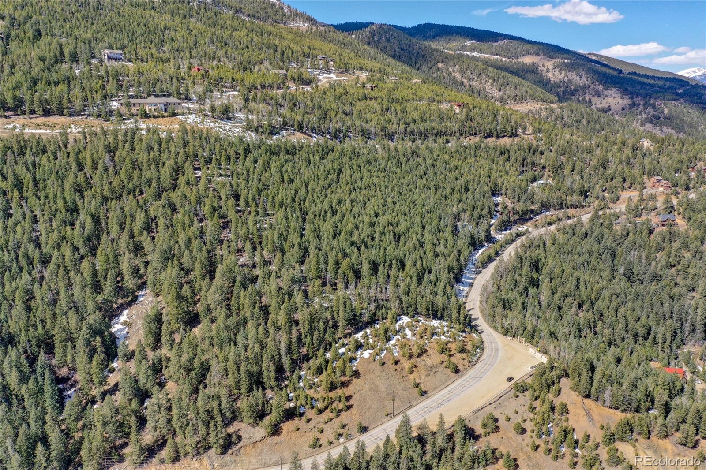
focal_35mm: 28
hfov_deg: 65.5
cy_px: 235
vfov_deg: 46.4
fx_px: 549
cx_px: 353
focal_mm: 10.3
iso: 100
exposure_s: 1/240
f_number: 5
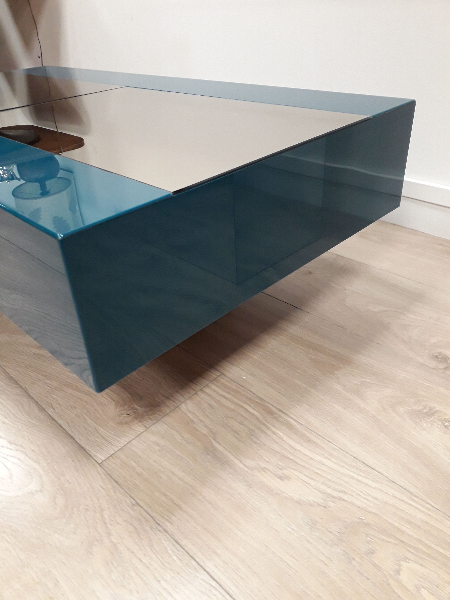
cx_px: 225
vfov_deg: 65.3
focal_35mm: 27
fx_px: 468
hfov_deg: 51.4
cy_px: 300
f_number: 1.9
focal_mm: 3.6
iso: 160
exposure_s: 1/33
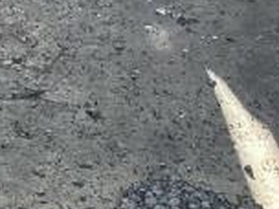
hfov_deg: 10.8
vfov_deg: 7.5
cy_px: -422
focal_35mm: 175
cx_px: -167
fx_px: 1410
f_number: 1.8
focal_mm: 4.25
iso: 40
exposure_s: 1/122
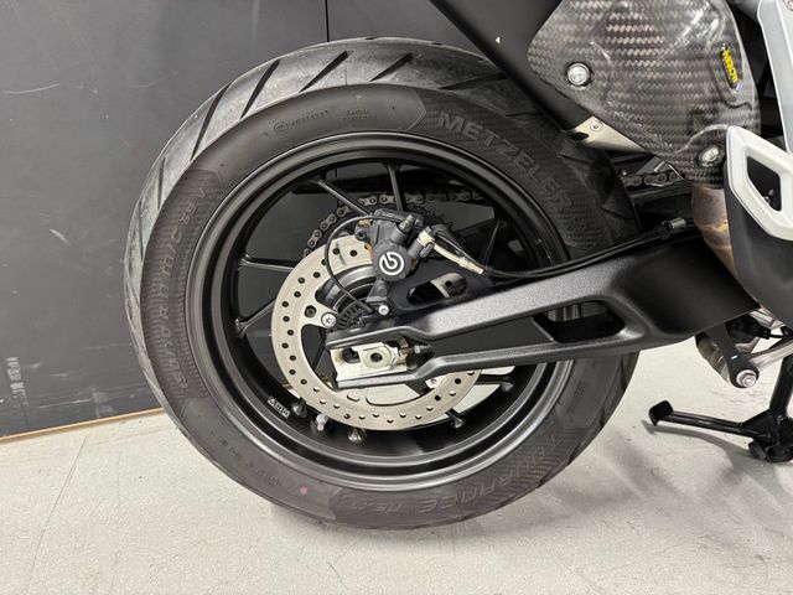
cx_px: 396
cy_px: 298
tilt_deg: -20.1
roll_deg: +2.0
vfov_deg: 56.8
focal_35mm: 24
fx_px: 550
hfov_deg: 71.6
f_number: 1.78
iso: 640
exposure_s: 1/50
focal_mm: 6.76
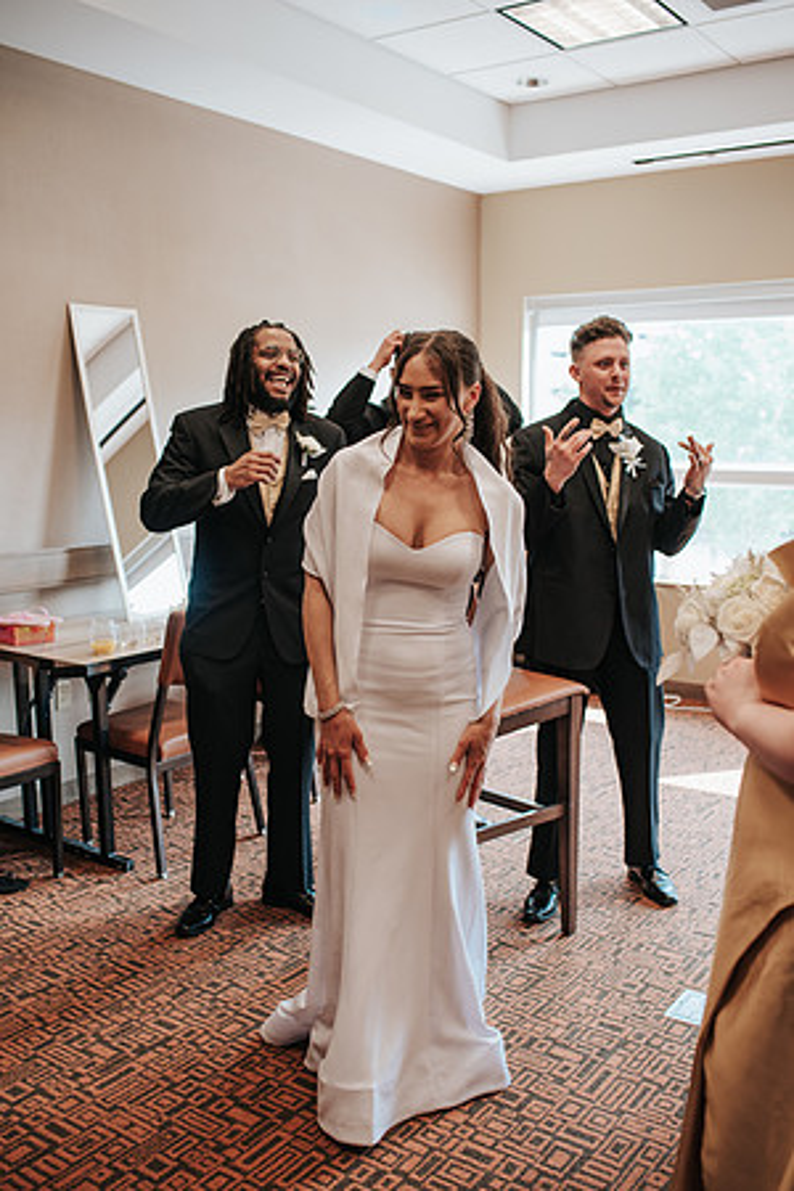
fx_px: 1158
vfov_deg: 54.4
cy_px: 596
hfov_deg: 37.9
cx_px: 397
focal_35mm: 35
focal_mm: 35
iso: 560
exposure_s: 1/250
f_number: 3.2
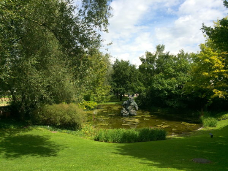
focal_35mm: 30
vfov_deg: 46.8
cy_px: 86
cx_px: 114
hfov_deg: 60.0
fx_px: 198
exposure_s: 1/2283
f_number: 2.2
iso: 32
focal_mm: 4.12
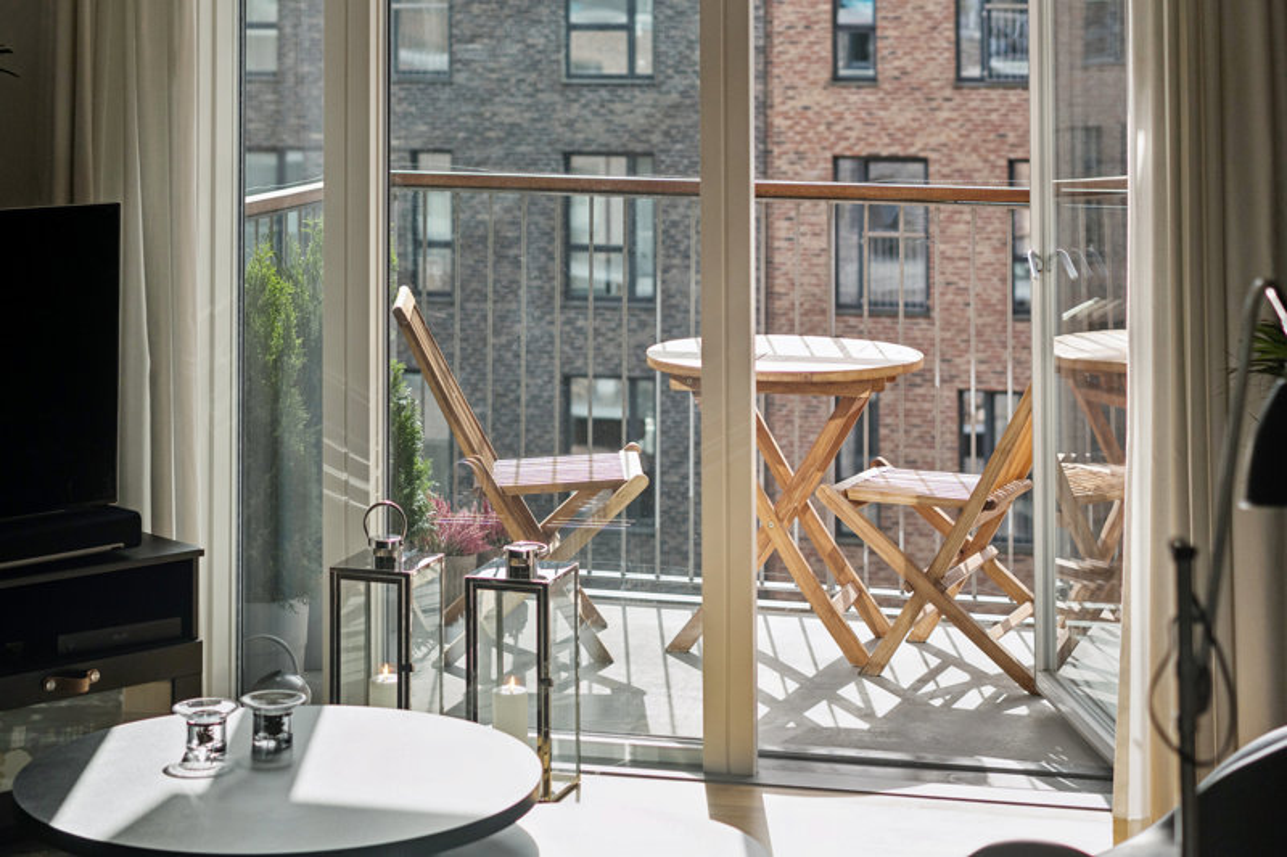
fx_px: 2681
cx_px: 644
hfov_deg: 27.0
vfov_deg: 18.2
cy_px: 428
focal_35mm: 75
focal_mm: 50
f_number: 2.8
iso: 400
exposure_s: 1/3200
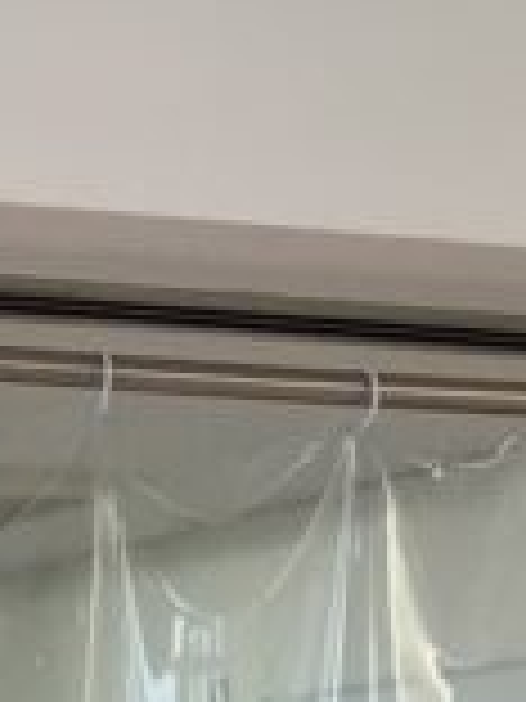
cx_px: -575
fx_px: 3606
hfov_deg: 7.9
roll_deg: -2.2
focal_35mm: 178
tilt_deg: -14.1
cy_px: 2012
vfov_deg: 9.2
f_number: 2.2
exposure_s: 1/40
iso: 25
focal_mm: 4.15
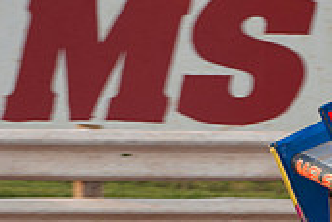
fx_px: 5427
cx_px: 525
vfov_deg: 2.3
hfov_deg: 3.5
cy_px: 234
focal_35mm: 588
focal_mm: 116
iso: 100
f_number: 5.6
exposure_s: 1/400
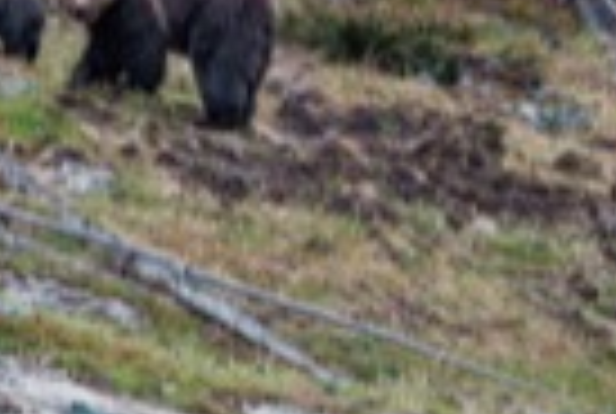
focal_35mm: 1311
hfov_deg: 1.6
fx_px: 22481
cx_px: 625
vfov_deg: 1.1
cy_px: 432
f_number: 7.1
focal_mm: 200
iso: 200
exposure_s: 1/200
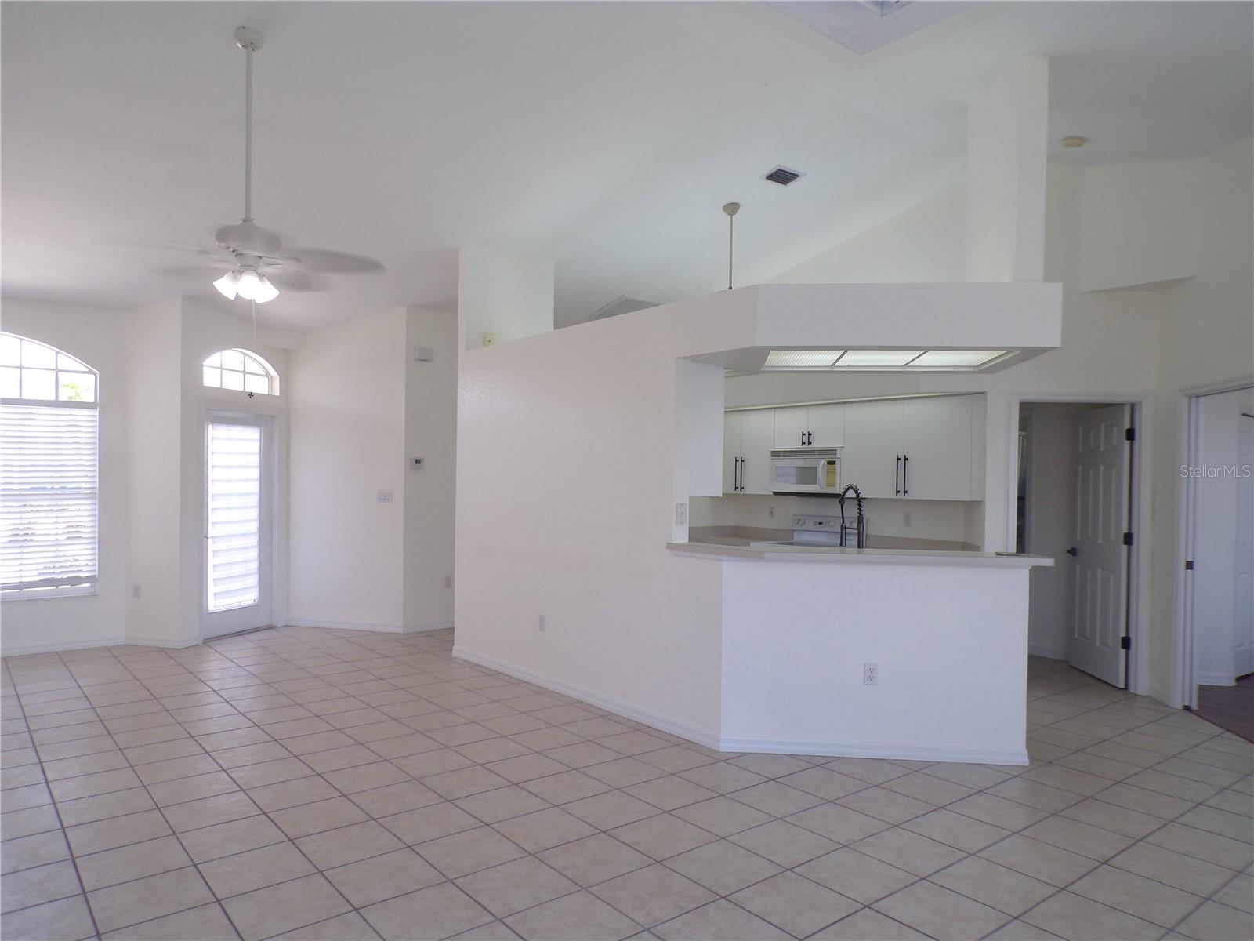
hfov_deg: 71.6
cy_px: 470
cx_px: 627
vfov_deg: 56.8
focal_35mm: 24
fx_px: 869
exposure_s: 1/50
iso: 80
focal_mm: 4.3
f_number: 4.3
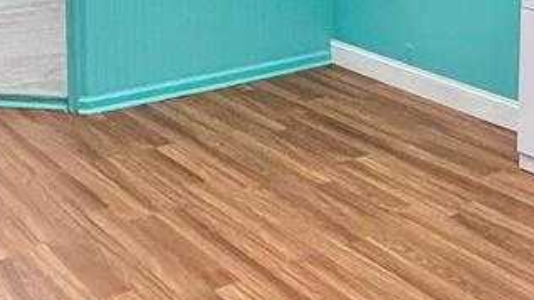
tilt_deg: -5.2
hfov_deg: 30.5
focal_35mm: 69
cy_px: -114
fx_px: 977
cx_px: 324
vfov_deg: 16.3
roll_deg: +0.4
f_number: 2.2
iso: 50
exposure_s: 1/120
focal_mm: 2.22
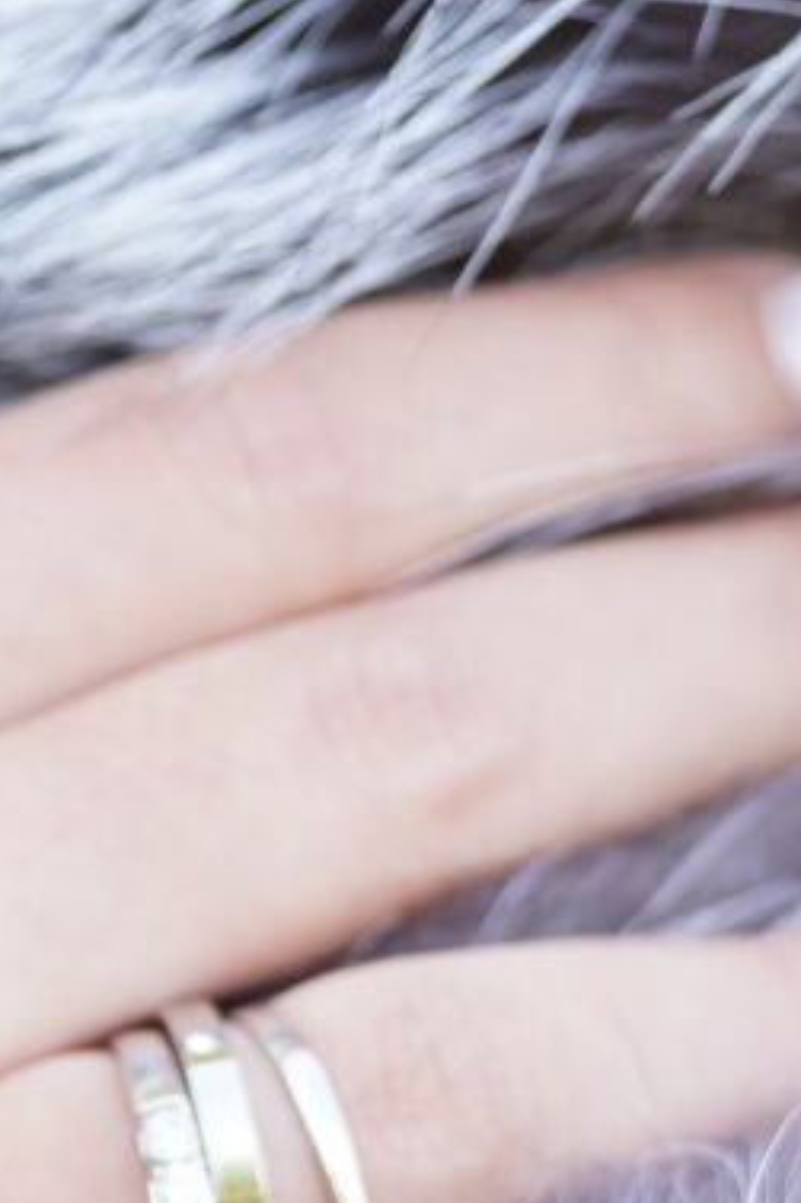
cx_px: -397
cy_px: 1682
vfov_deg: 2.1
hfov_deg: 1.4
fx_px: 33102
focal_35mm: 991
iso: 200
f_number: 2.8
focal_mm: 146
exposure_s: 1/250
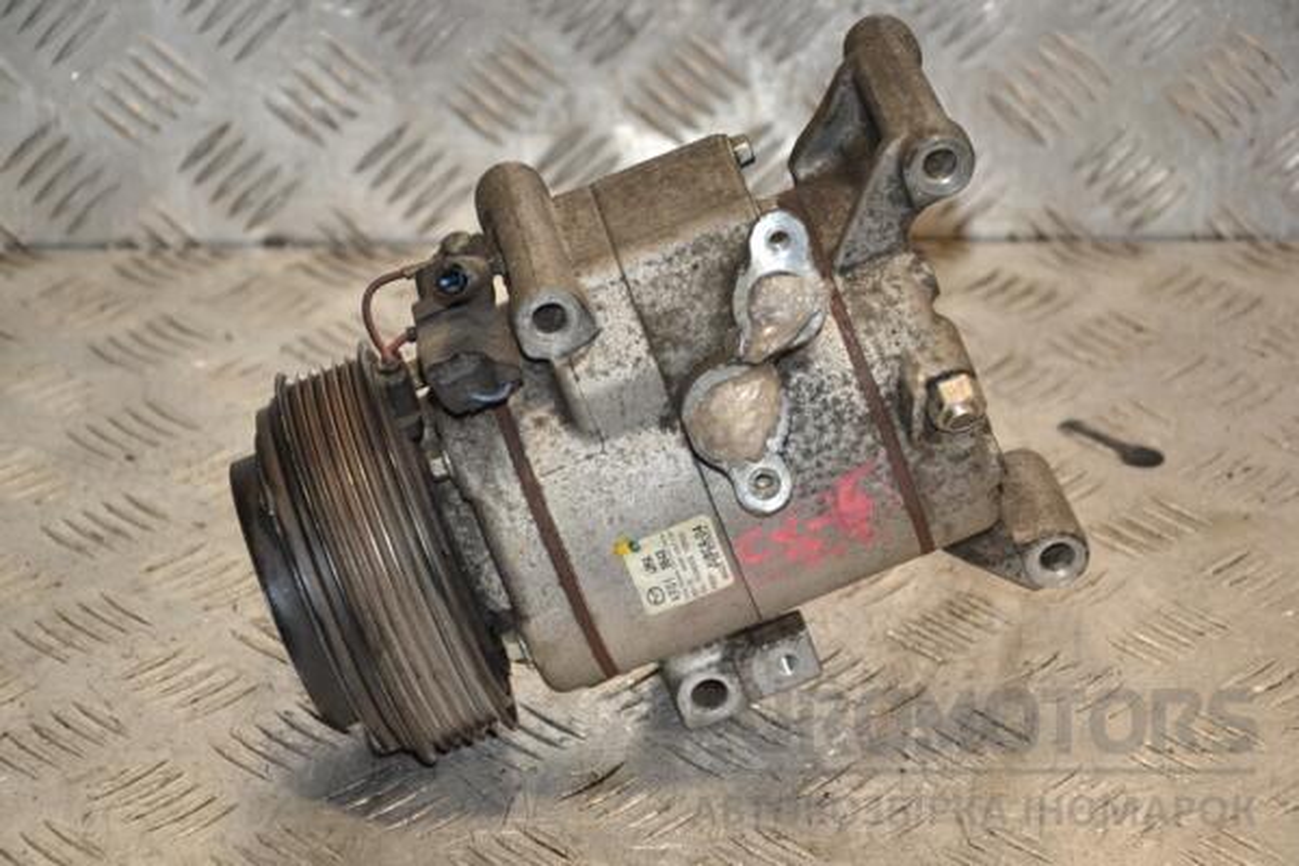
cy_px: 433
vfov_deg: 12.2
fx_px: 4059
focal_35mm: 112
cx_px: 650
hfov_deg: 18.2
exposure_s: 1/200
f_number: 5.6
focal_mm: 75
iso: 800
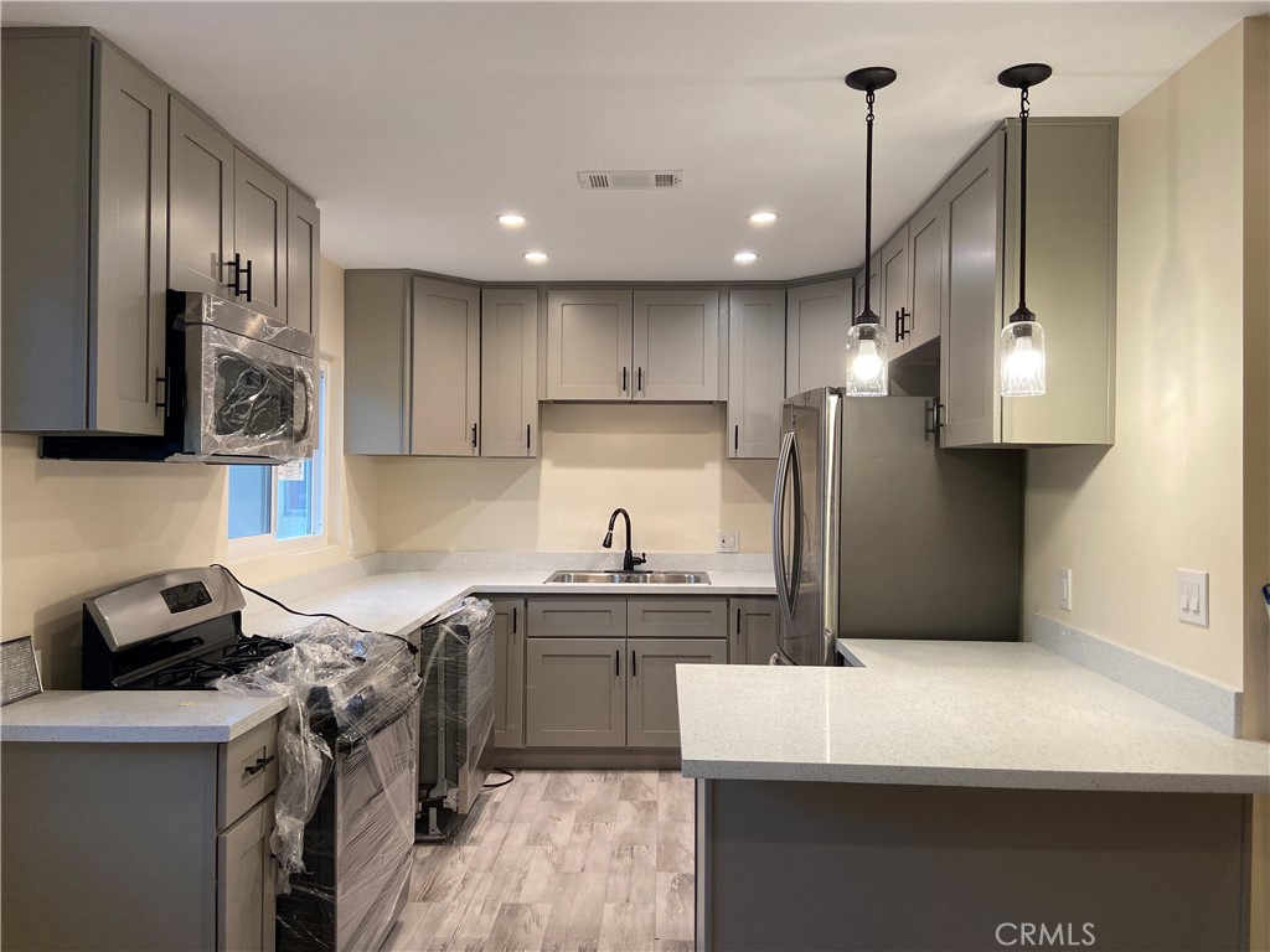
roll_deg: -0.8
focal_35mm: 26
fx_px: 954
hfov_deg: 67.3
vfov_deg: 53.1
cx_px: 635
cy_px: 476
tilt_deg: -1.5
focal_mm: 4.25
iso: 100
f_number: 1.8
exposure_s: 1/60
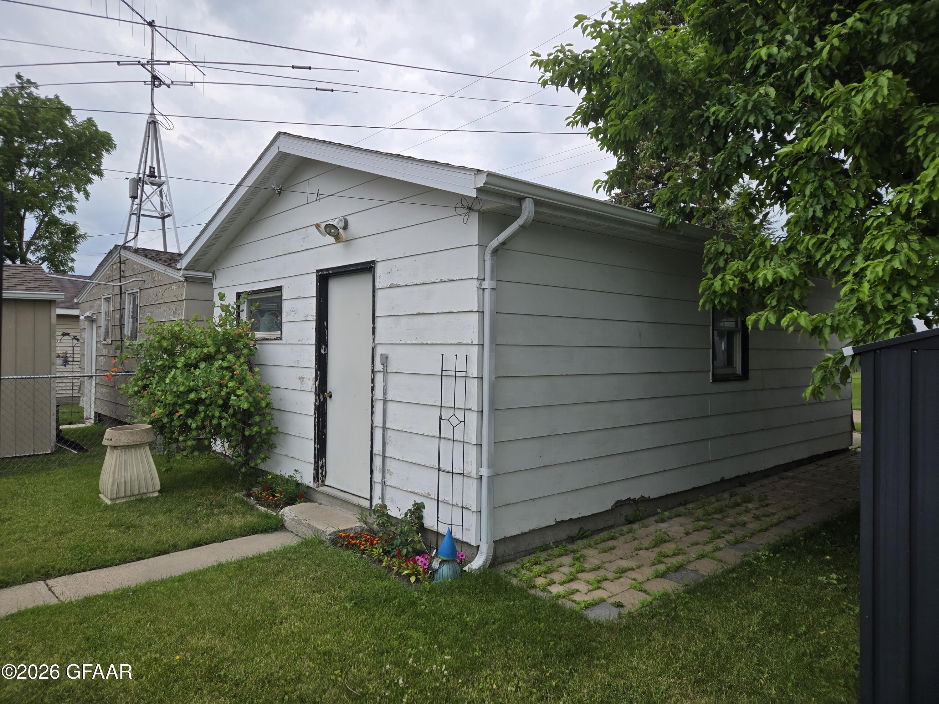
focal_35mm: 23
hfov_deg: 73.9
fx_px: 624
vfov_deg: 58.9
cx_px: 470
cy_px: 352
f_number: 1.8
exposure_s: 1/670
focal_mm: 5.4
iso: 25
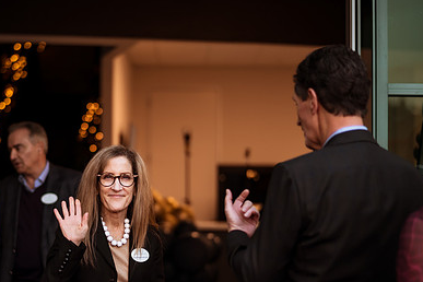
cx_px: 127
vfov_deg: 15.7
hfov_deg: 23.2
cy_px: 189
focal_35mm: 87
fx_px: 1022
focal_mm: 58
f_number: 1.4
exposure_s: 1/640
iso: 400
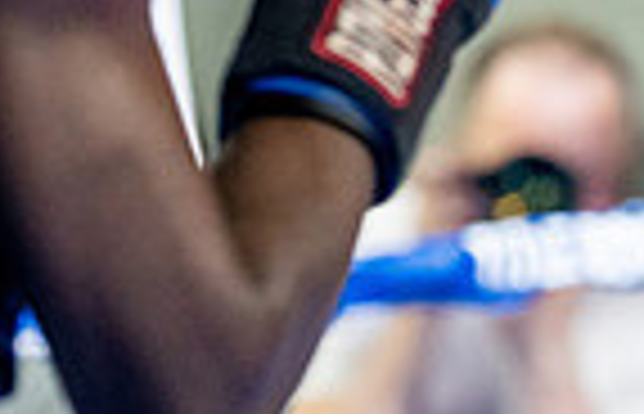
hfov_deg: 4.7
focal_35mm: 436
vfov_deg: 3.1
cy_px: -91
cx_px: 1019
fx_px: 7716
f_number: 2
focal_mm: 90
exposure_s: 1/800
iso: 4000
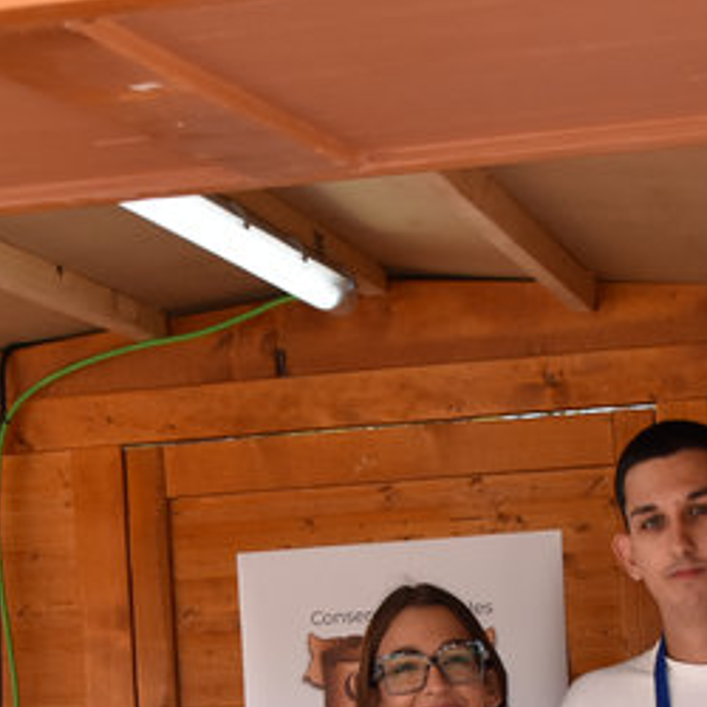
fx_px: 2542
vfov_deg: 15.3
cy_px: 820
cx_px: 477
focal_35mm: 110
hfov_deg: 15.8
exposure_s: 1/1000
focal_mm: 24
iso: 900
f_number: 4
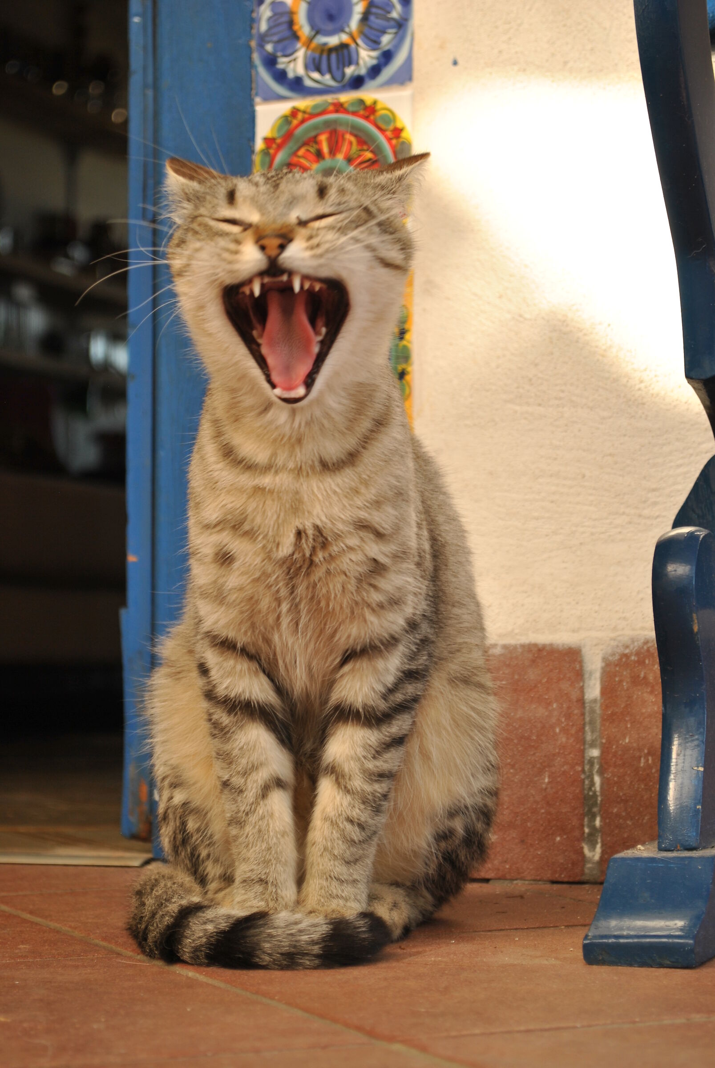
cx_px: 358
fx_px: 2450
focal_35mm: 82
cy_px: 534
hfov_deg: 16.6
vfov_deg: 24.6
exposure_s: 1/50
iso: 100
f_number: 5.6
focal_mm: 55
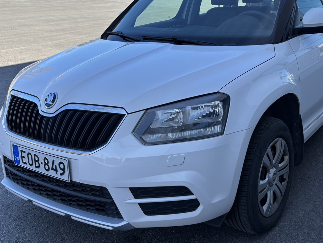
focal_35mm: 43
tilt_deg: -15.5
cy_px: 91
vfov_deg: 33.5
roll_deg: -1.0
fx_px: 401
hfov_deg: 43.6
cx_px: 192
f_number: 1.6
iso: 50
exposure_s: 1/1263
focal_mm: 5.96
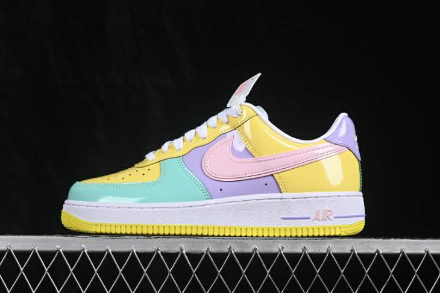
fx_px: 916
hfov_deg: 27.0
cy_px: 146
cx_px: 220
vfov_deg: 18.2
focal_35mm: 75
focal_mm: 50
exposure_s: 1/80
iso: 160
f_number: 8
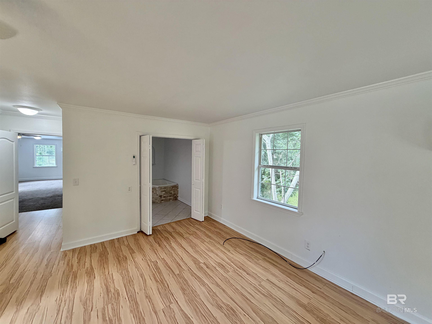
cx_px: 216
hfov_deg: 102.1
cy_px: 162
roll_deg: +0.0
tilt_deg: -2.1
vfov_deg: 85.7
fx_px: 175
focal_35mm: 14
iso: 200
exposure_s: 1/120
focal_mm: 2.22
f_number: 2.2
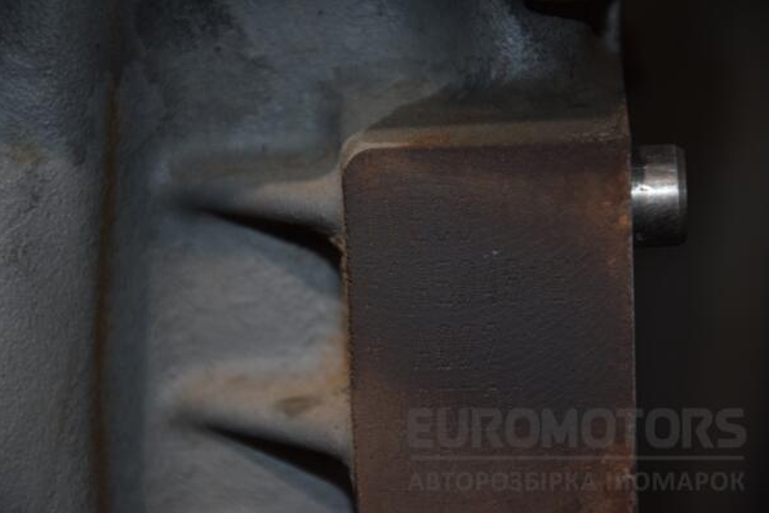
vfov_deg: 8.7
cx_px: 383
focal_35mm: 159
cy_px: 256
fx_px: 3385
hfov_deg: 13.0
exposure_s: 1/60
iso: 800
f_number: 5.6
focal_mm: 105
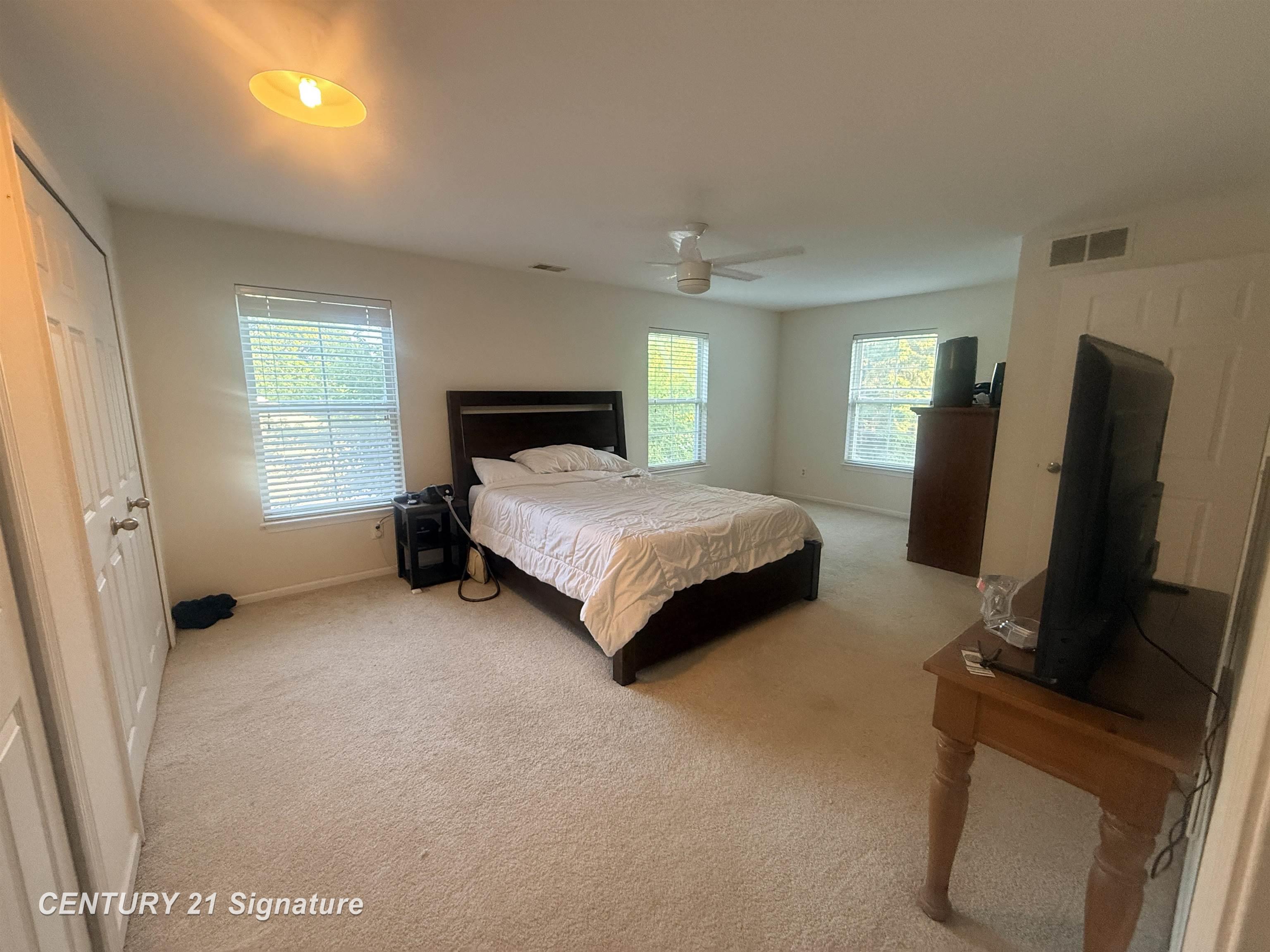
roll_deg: +0.3
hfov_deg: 102.1
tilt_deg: -9.4
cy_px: 476
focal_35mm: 14
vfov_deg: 85.7
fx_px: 514
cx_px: 635
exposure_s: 1/120
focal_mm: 2.22
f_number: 2.2
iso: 400
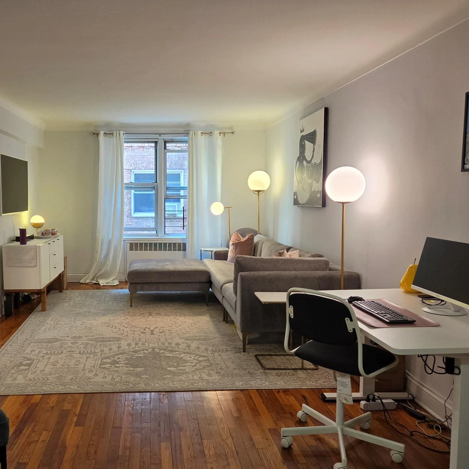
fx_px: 475
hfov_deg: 51.7
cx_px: 163
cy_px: 244
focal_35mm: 31
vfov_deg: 52.5
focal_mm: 5.4
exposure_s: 1/120
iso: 160
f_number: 1.8
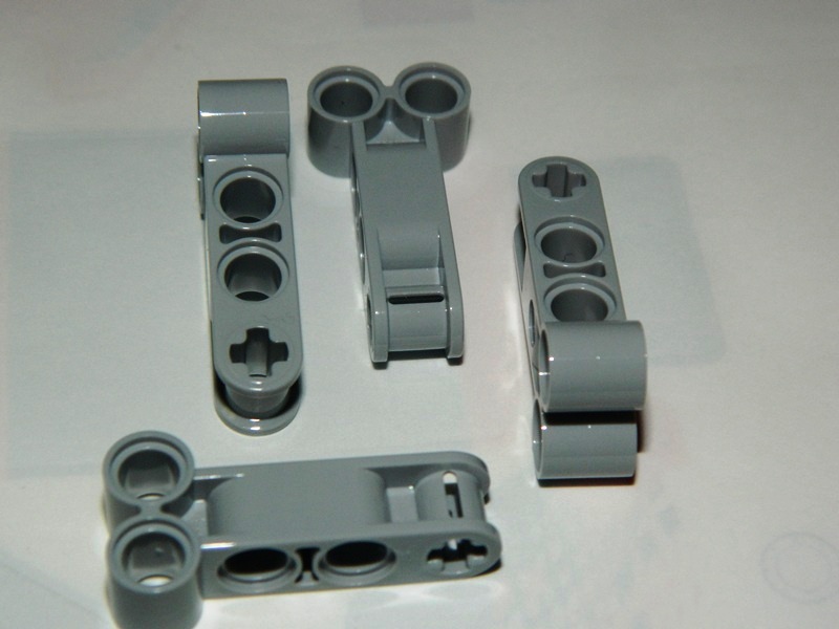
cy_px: 314
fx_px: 2036
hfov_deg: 23.3
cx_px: 420
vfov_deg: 17.6
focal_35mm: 84
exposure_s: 1/50
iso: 200
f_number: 11.9
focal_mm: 15.1
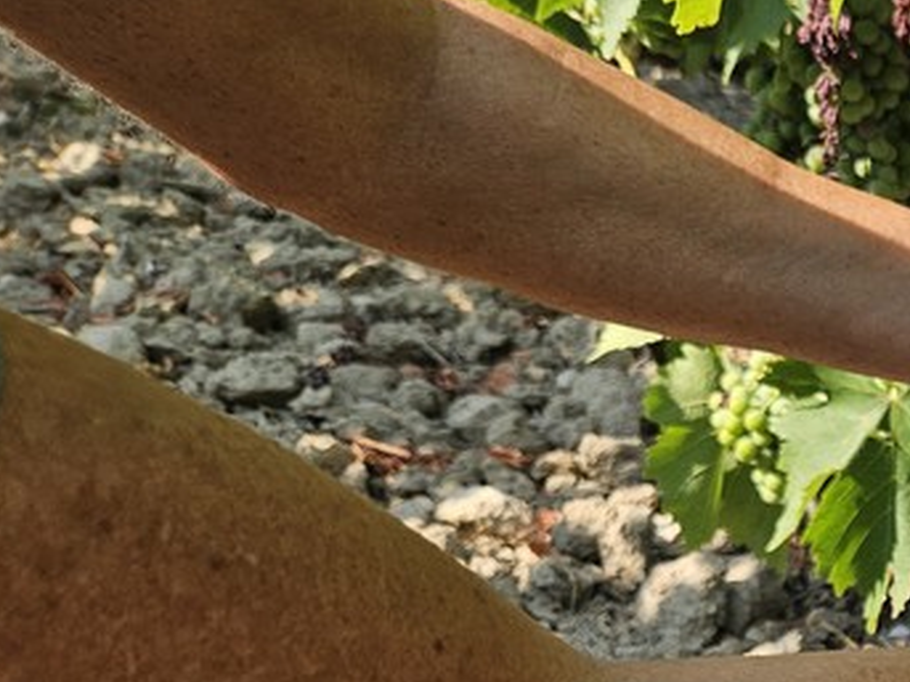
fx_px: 1761
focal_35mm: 67
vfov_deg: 21.2
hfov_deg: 23.9
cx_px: 1305
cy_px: 671
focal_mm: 5.4
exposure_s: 1/538
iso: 25
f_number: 1.8
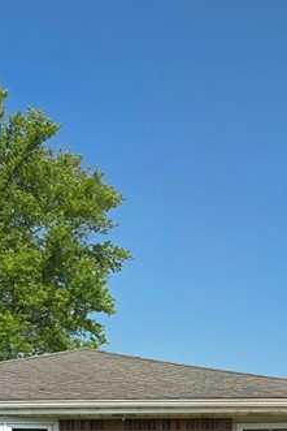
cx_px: 122
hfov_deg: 18.4
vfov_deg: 26.6
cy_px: 372
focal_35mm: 74
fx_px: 884
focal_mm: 6.3
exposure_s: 1/10000
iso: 80
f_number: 1.7
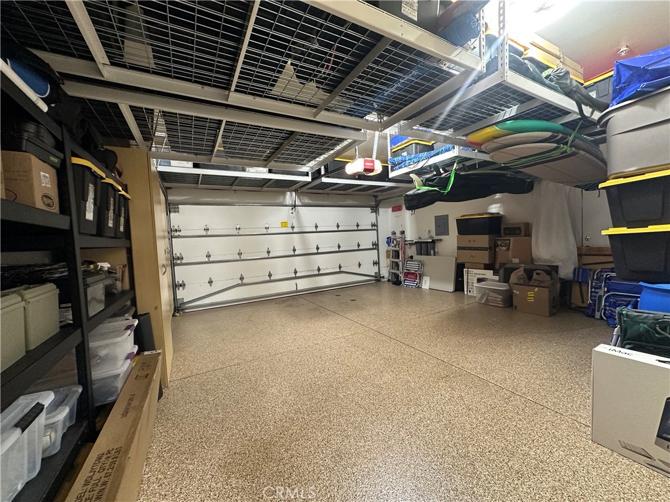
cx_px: 335
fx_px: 271
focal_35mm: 14
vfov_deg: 85.7
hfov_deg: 102.1
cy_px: 251
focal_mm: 2.22
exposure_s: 1/60
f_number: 2.2
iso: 320
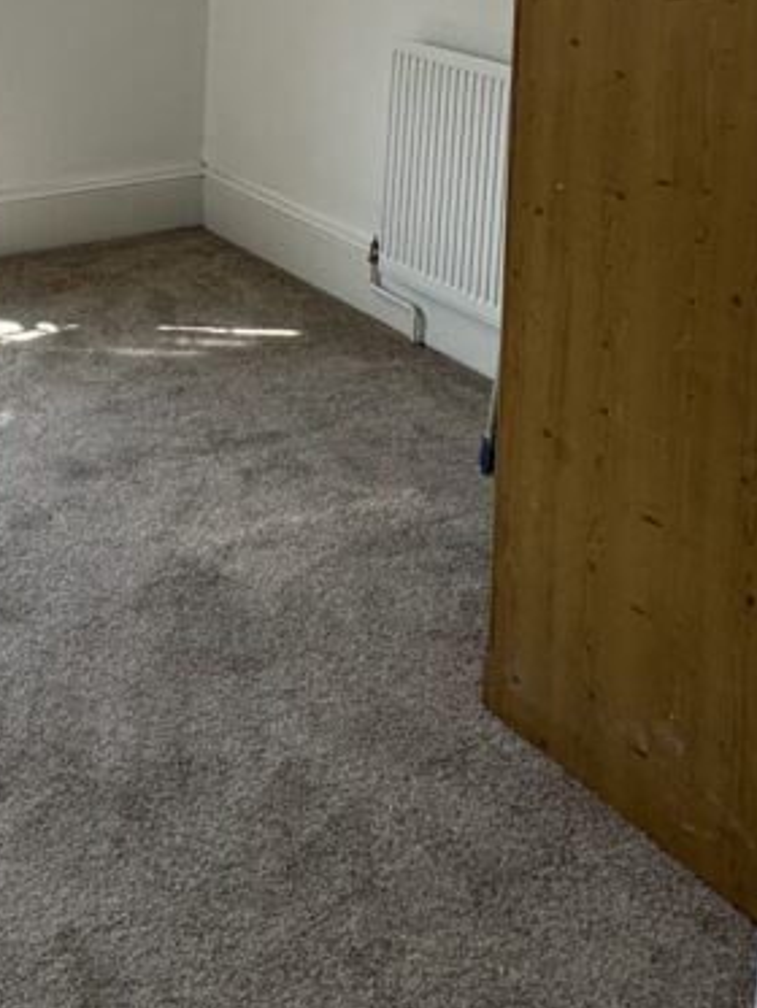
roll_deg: -2.8
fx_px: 1311
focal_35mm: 45
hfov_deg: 30.1
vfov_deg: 35.4
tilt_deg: -5.3
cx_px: 8
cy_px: -124
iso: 40
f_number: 2.2
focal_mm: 2.22
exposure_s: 1/127
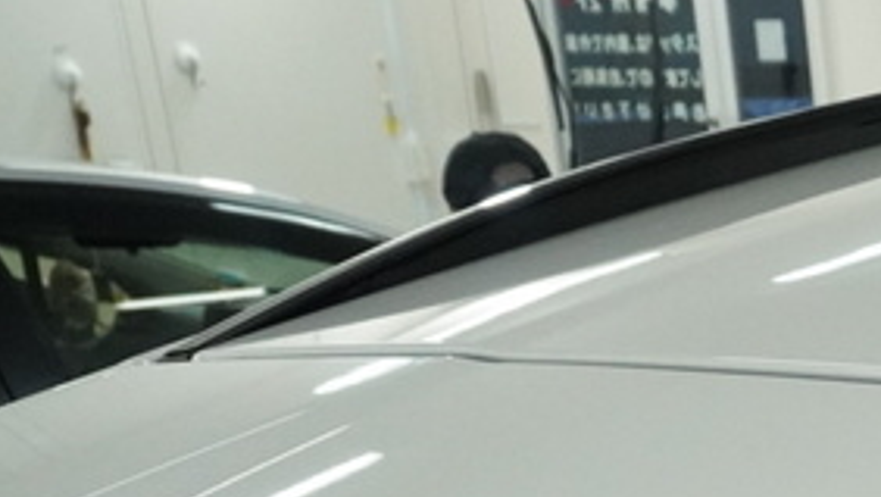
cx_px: 1459
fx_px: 2122
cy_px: 766
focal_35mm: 91
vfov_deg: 12.6
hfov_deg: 19.3
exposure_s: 1/800
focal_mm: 17
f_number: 5.6
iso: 3200
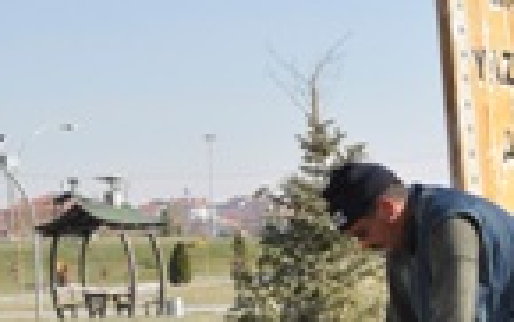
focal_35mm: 113
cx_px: 518
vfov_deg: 11.5
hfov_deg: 18.0
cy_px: 320
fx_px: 1585
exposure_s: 1/200
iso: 200
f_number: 10
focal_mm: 24
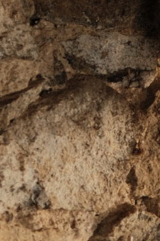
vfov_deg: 5.9
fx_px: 2233
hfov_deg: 4.1
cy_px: 594
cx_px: 275
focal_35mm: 335
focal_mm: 35
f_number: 1.8
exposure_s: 1/105
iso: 160
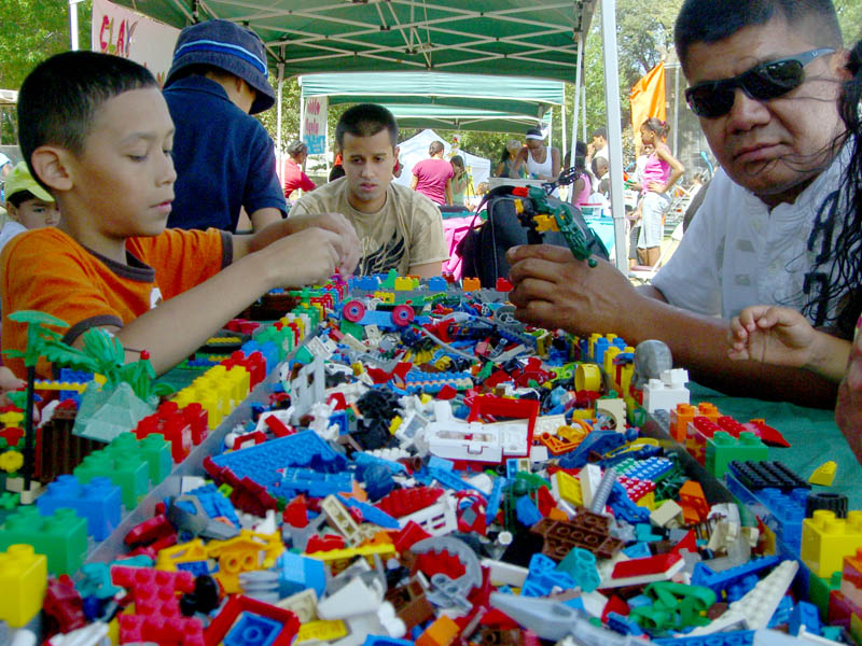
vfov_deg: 25.7
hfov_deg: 33.8
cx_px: 431
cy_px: 323
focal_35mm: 57
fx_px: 1419
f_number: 5
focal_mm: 11.8
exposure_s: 1/500
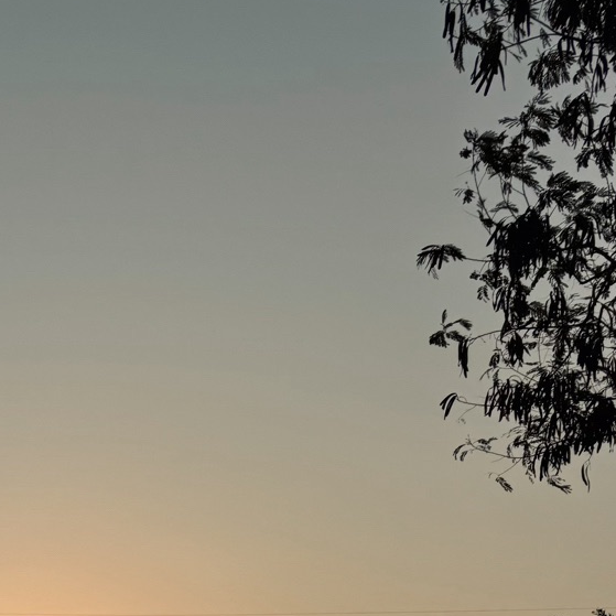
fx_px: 1530
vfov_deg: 19.5
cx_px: -117
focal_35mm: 76
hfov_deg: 21.2
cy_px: 948
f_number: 1.78
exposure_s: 1/7937
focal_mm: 6.76
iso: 80
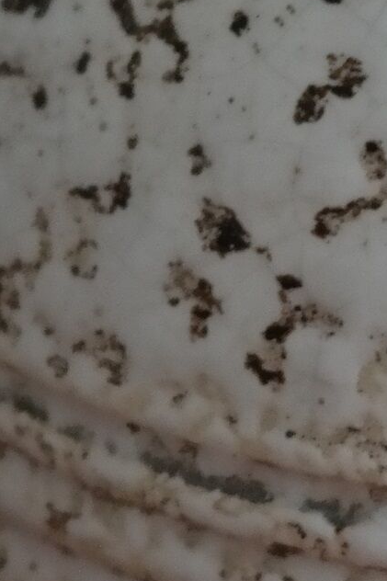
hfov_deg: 5.0
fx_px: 4388
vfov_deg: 7.6
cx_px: 591
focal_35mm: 272
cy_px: 212
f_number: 4
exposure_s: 1/50
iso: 800
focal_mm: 28
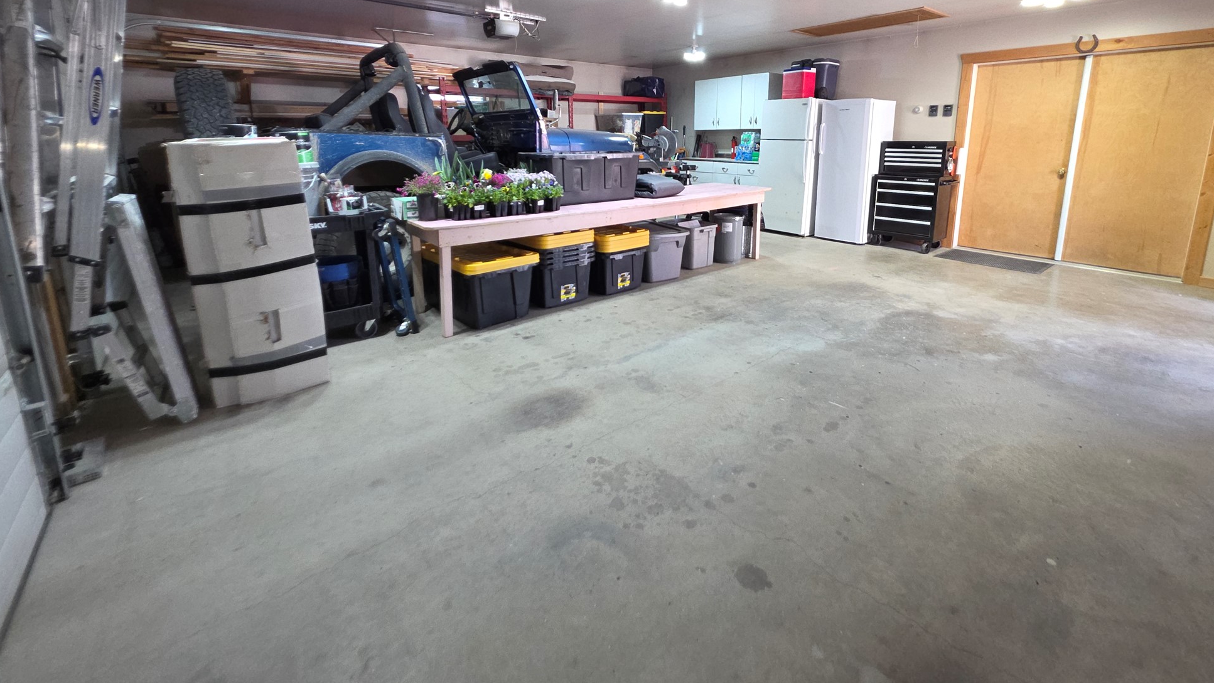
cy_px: 223
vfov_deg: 68.4
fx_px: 483
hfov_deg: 102.9
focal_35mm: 15
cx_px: 635
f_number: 1.9
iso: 160
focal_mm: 2.2
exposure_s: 1/60
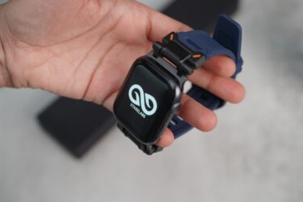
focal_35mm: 59
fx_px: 496
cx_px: 155
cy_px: 101
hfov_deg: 33.9
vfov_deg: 23.0
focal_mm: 56
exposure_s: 1/160
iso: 1600
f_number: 4
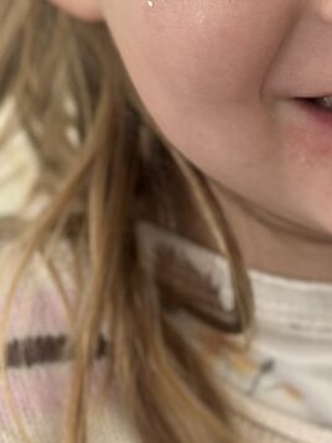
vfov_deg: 10.4
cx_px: 432
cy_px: -45
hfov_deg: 7.8
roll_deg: -0.7
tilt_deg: -14.9
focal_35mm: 188
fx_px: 2403
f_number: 1.78
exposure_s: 1/171
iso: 100
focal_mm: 6.86
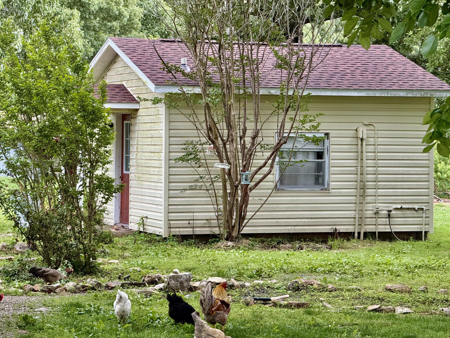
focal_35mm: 120
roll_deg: -0.2
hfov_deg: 16.4
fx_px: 1560
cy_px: 169
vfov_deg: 12.3
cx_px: 225
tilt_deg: +0.1
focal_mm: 15.66
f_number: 2.8
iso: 160
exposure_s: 1/99
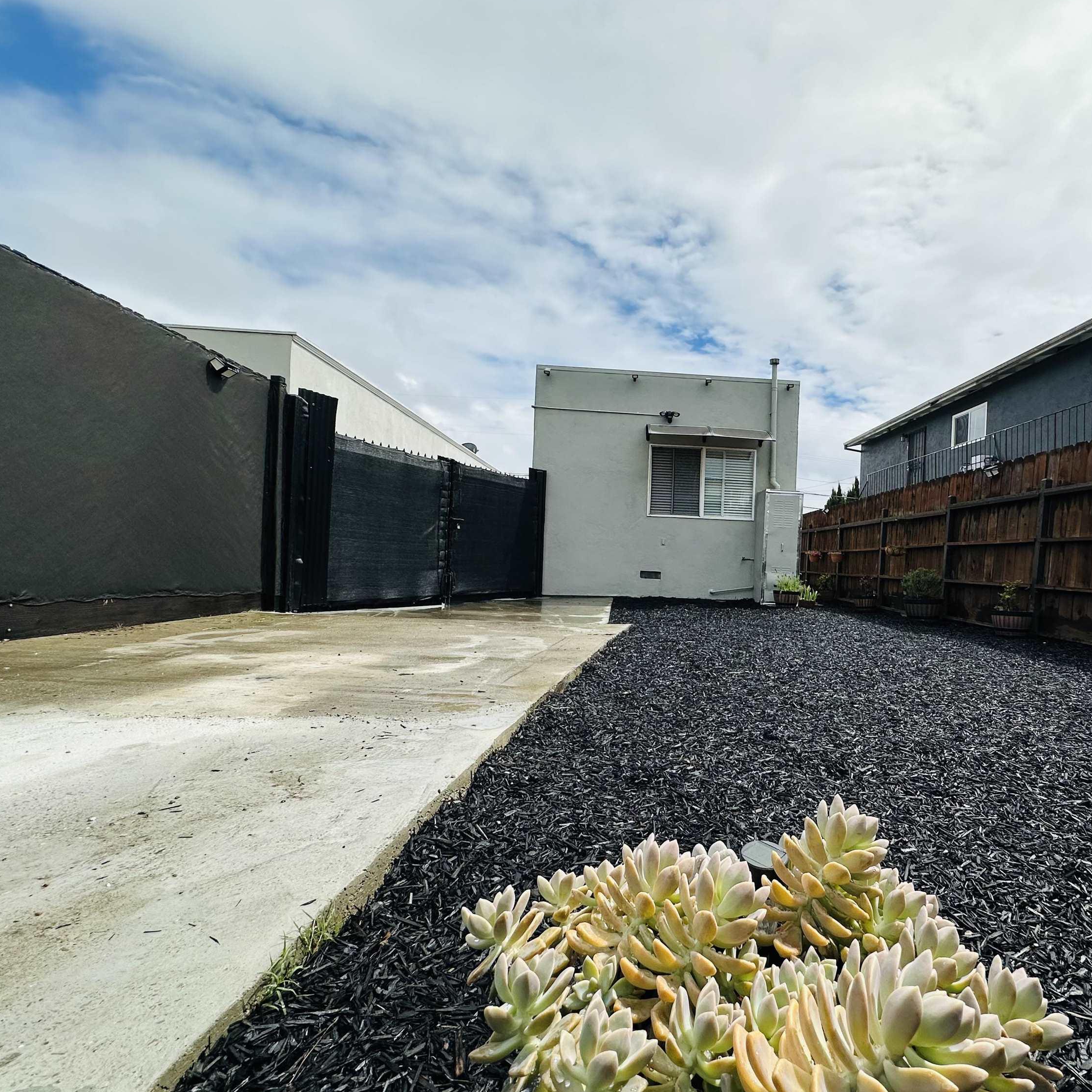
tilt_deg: +0.6
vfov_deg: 84.0
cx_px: 677
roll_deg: -2.7
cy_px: 556
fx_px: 607
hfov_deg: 82.5
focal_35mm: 17
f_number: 2.2
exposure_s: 1/5556
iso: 50
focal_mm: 2.22
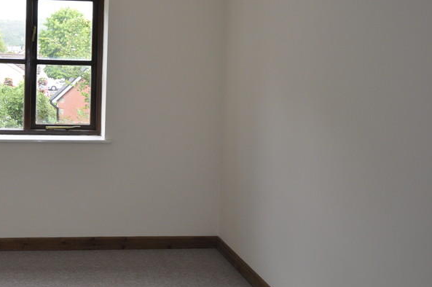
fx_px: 466
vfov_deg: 33.8
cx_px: 89
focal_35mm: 39
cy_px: 89
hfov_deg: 47.2
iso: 360
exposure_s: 1/200
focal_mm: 15
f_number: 4
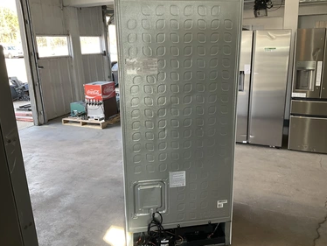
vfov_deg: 45.5
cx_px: 172
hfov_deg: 58.3
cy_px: 116
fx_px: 293
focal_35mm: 31
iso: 50
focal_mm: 3
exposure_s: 1/122
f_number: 1.8
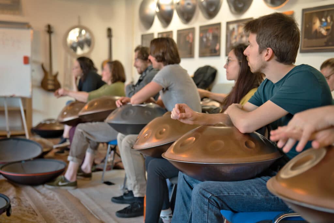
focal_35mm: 49
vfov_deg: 27.5
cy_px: 112
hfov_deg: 40.3
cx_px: 167
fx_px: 455
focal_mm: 49
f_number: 2.8
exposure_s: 1/100
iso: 1250
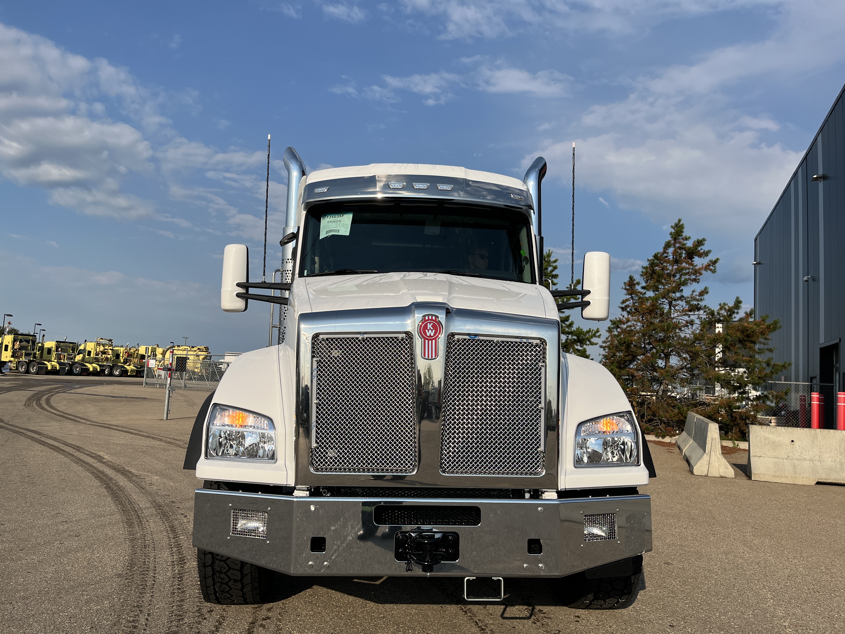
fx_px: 635
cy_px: 317
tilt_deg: +5.4
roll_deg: -3.2
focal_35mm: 26
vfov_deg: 53.1
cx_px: 422
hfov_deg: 67.3
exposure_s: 1/5076
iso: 50
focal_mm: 5.1
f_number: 1.6
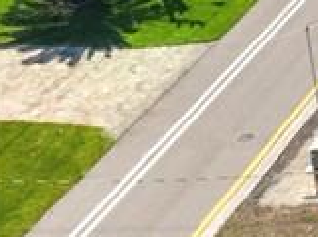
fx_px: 1402
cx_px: 1001
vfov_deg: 8.5
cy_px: -412
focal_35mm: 153
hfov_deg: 9.5
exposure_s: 1/500
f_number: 1.8
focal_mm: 8.67
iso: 100
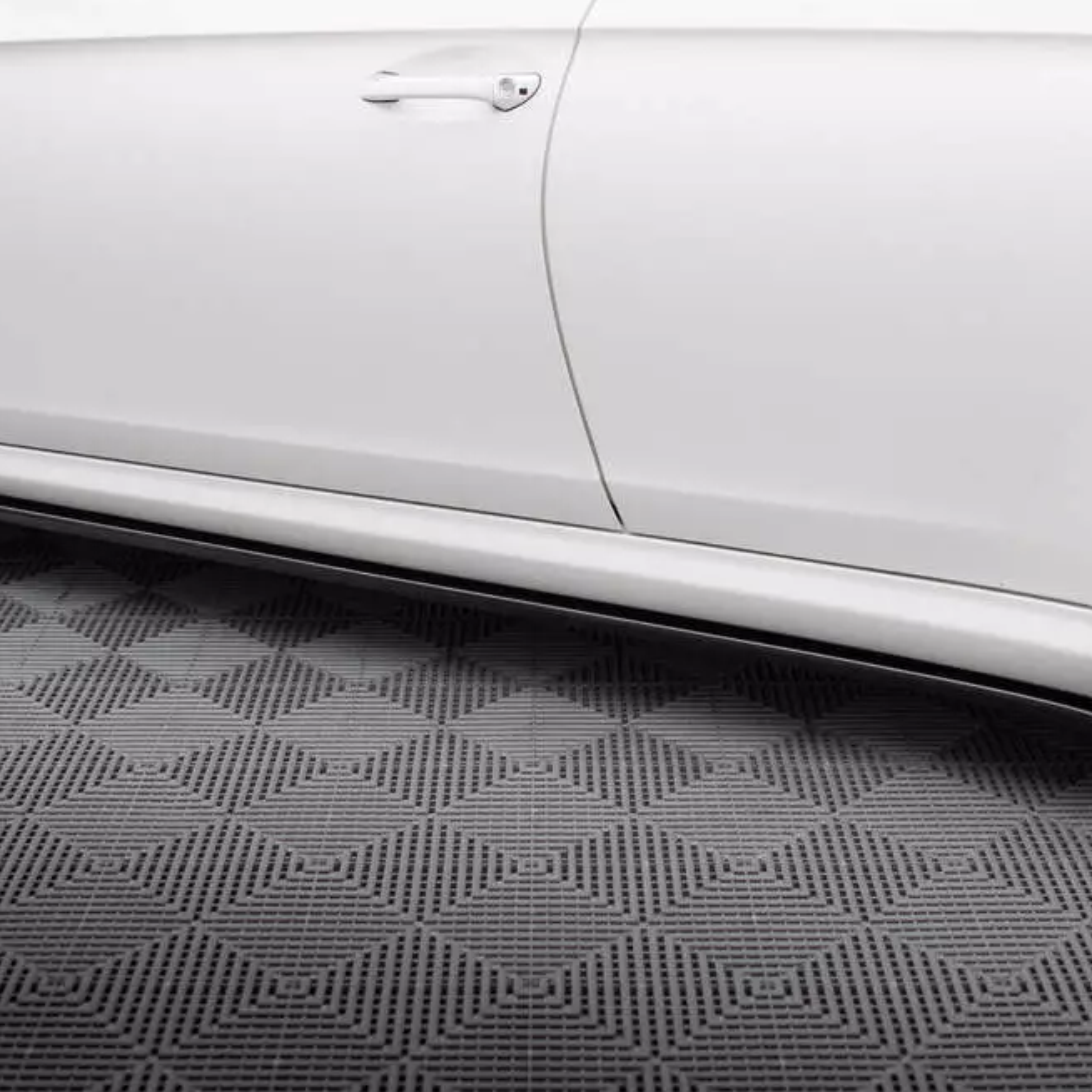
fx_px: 1927
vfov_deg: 31.6
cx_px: 569
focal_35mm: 54
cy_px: 453
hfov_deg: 31.6
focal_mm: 35
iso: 1000
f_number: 2.5
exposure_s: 1/125
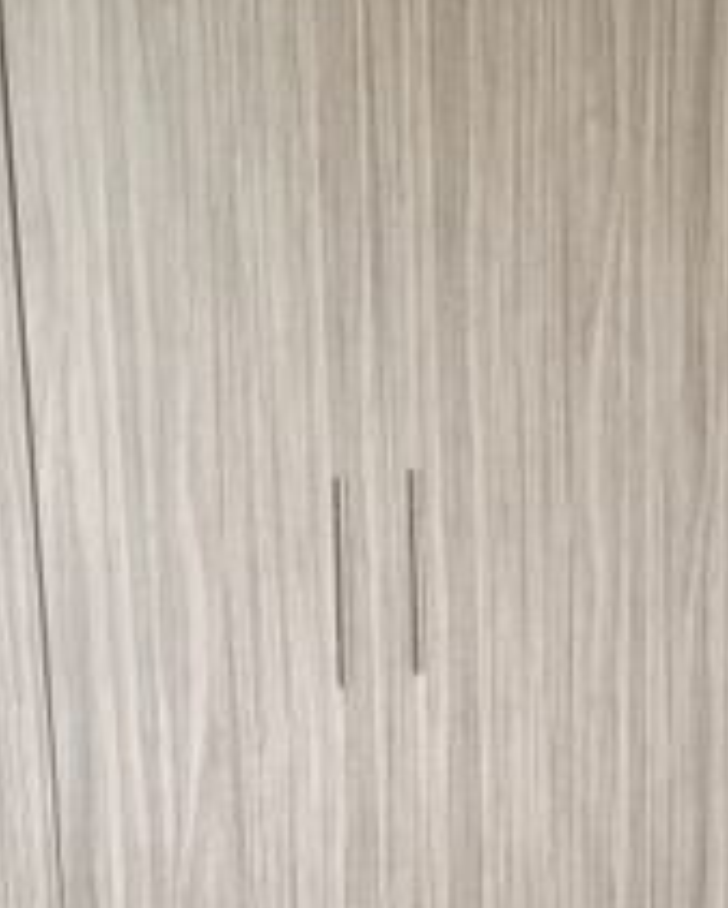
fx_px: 1911
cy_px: 753
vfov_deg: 26.2
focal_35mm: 71
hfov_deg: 21.5
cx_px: 467
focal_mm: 5.4
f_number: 1.8
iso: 400
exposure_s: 1/120
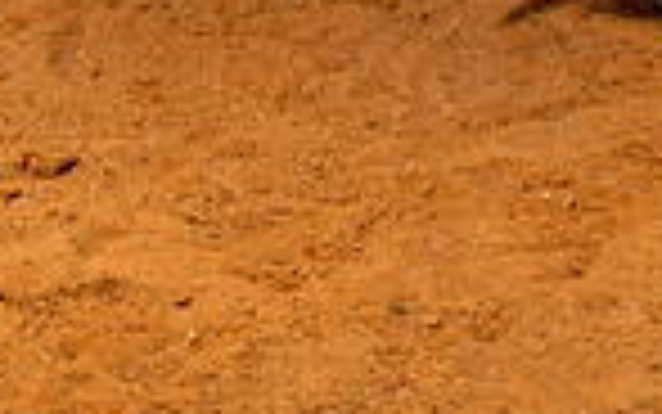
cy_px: -558
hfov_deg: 14.5
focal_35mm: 144
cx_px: 176
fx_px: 2599
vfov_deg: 8.4
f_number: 4.5
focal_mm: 46
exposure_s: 1/250
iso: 250
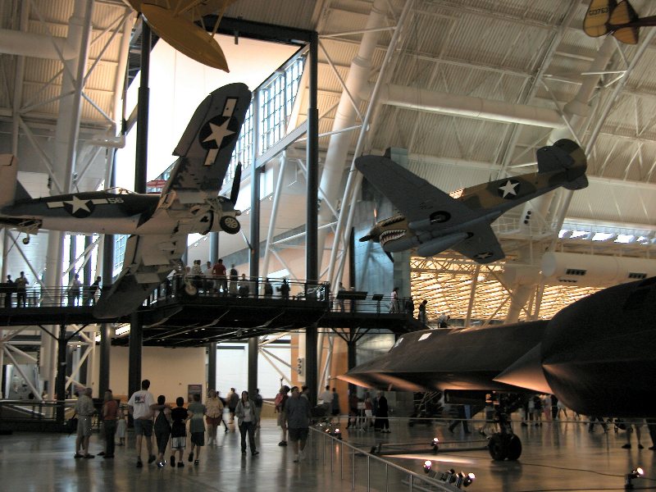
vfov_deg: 31.5
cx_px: 328
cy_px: 246
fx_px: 872
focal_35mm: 46
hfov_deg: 41.2
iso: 100
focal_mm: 11.6
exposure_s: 1/11.5
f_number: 3
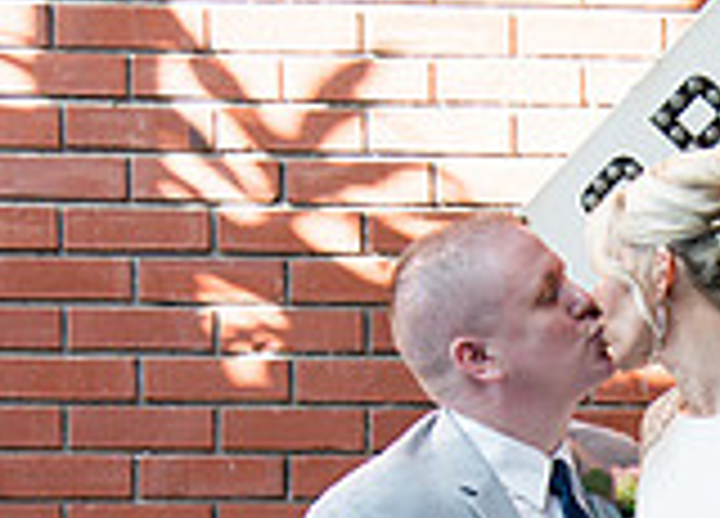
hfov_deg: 9.5
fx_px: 4303
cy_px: 736
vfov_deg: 6.8
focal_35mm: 210
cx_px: 776
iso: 320
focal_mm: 48
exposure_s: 1/160
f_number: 4.5
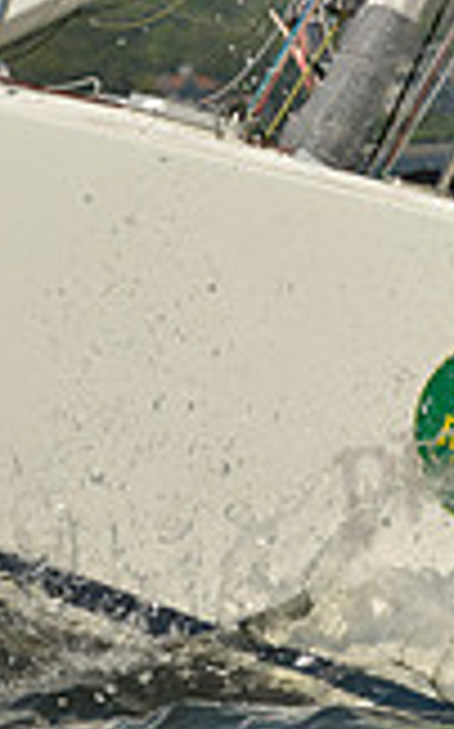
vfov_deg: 2.6
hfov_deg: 1.6
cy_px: 254
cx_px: 103
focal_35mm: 802
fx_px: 15905
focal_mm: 220
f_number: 9
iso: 280
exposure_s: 1/1250
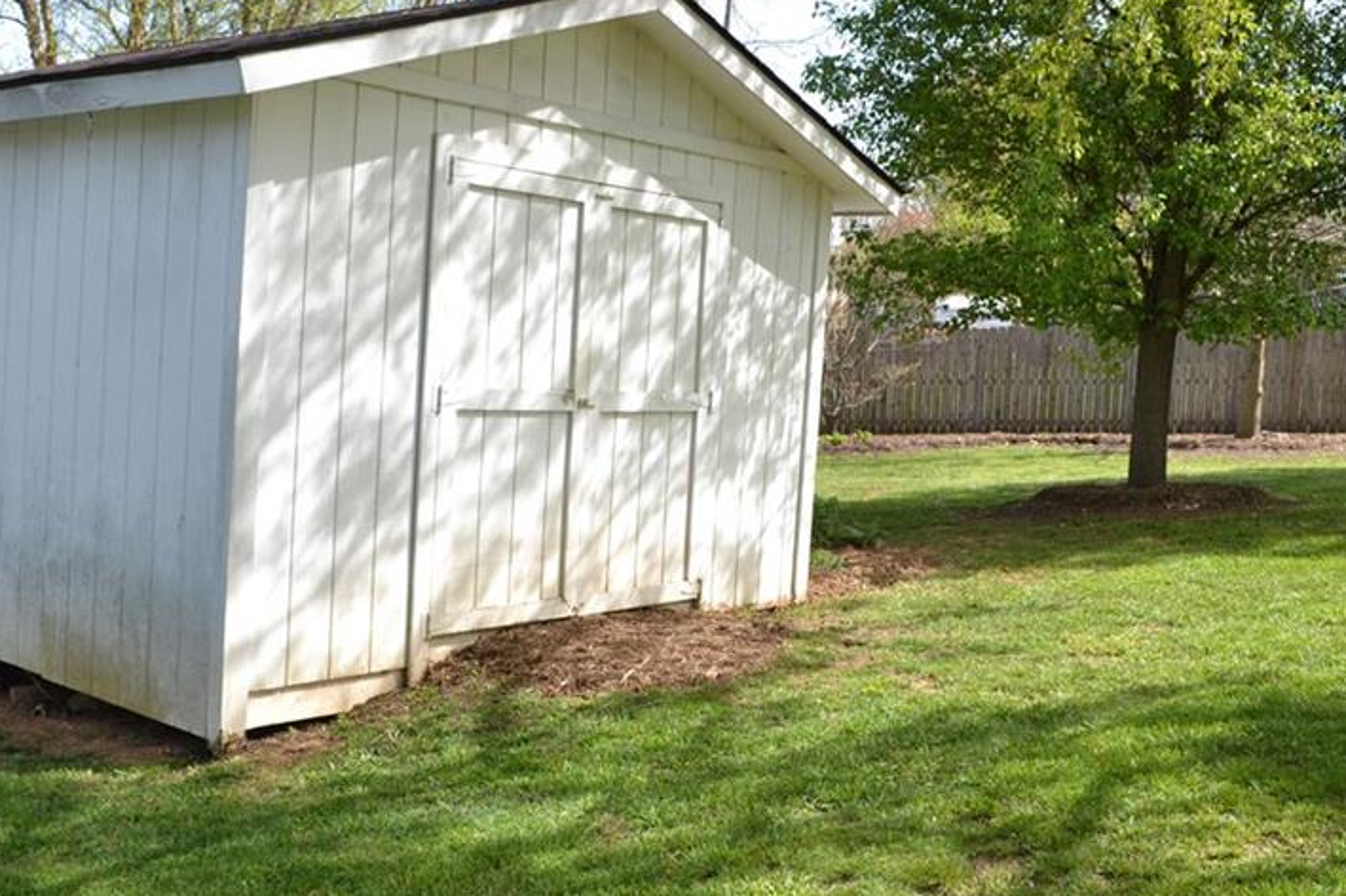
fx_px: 1457
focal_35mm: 39
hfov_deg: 49.5
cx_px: 611
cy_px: 382
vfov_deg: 34.1
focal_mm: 18
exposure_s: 1/125
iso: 100
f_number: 6.3
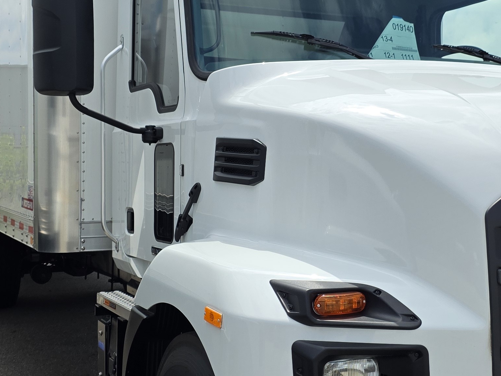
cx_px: 286
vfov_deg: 24.4
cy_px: 191
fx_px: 868
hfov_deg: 32.1
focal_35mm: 60
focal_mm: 6.25
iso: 64
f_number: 1.7
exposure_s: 1/7944
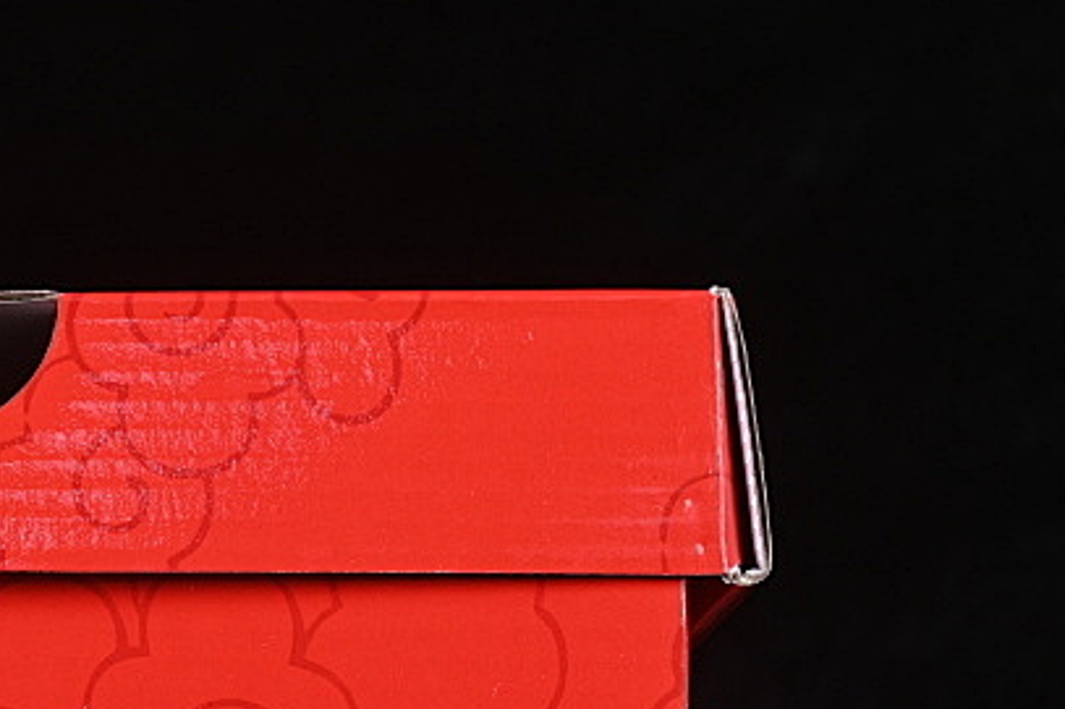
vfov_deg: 6.9
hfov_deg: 10.2
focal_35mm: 199
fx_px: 5884
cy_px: 549
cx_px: -42
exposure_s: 1/80
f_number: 8
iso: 160
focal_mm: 50
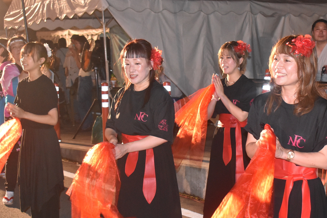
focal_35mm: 71
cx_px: 194
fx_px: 645
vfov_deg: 19.1
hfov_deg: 28.4
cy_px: 144
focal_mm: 34
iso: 4000
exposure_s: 1/60
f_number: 4.5
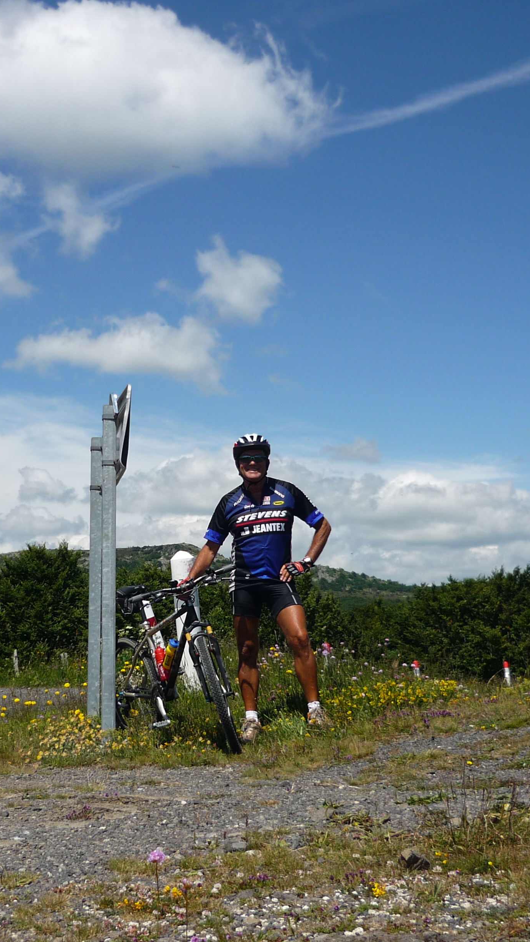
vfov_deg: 42.9
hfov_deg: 24.8
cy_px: 471
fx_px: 1199
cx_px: 169
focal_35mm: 48
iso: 100
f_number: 8
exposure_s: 1/250
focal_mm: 5.5
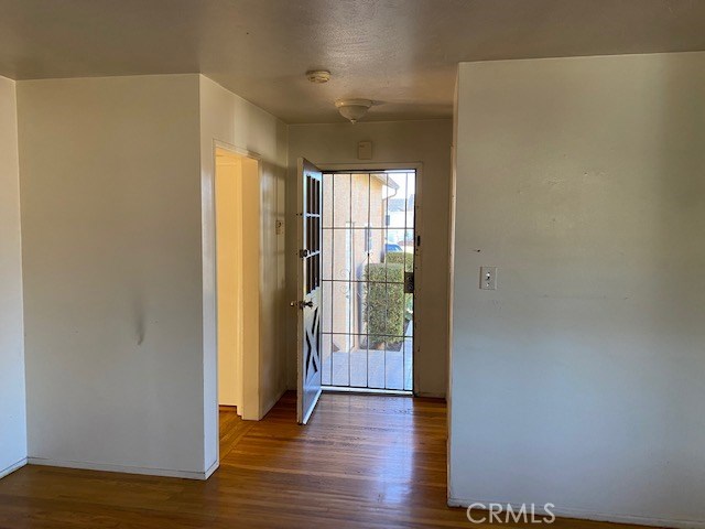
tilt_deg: -5.2
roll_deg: -0.4
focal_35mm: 26
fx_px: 530
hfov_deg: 67.3
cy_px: 264
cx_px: 352
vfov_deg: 53.1
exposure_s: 1/76
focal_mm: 4.25
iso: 125
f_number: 1.8
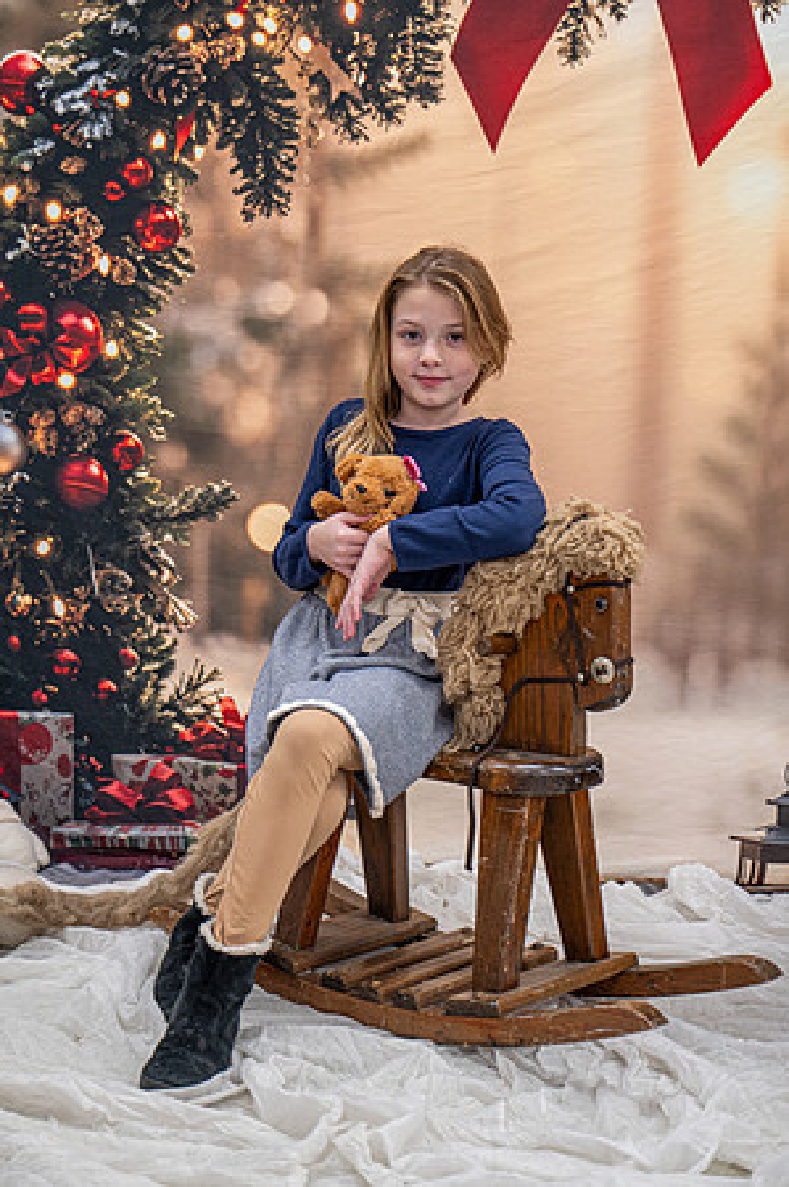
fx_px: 1812
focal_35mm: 55
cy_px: 594
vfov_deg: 36.3
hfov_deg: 24.6
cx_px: 394
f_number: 4.5
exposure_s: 1/80
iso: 800
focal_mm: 55
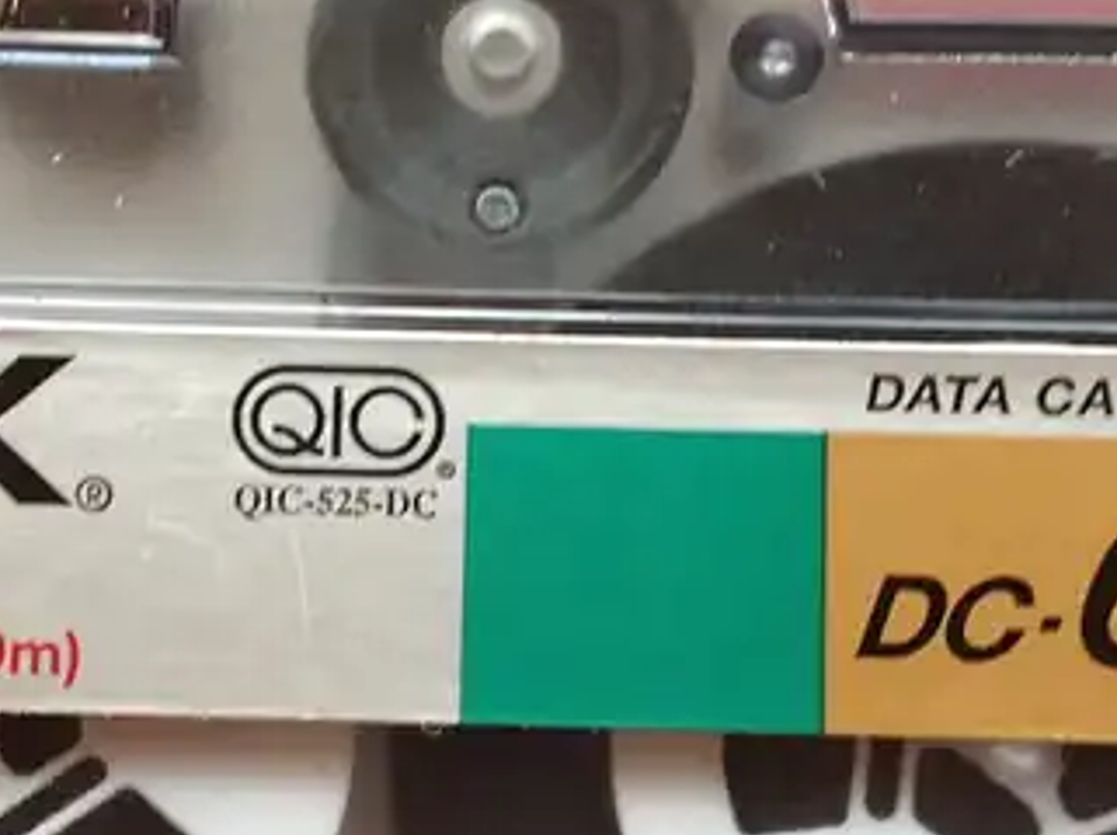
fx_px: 3513
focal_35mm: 109
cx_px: 365
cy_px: 598
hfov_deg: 18.0
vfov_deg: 13.5
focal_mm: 4.28
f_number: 2.4
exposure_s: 1/30
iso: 64
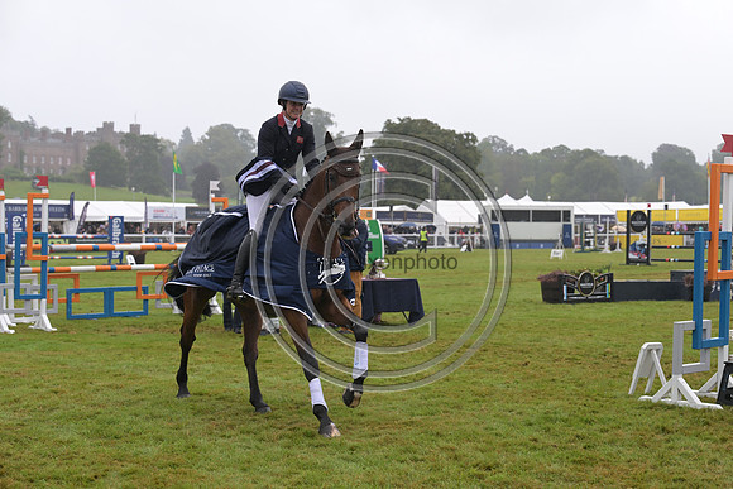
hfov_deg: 28.8
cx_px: 366
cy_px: 244
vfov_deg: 19.5
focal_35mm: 70
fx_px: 1426
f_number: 5.6
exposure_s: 1/800
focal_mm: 70
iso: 640
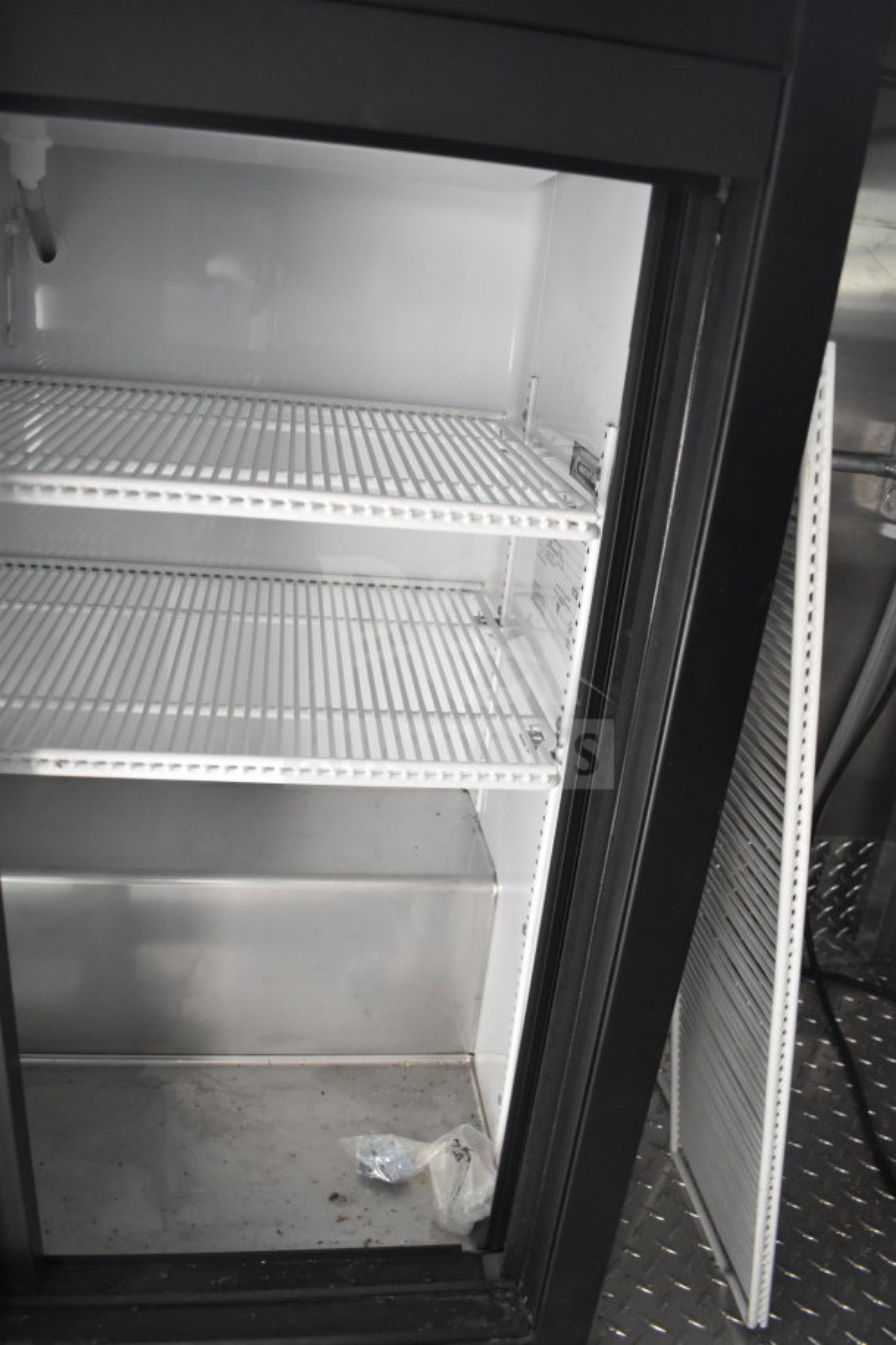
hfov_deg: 47.9
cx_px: 448
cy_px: 672
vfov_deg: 67.4
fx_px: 1008
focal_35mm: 27
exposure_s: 1/30
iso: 2500
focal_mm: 18
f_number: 3.5
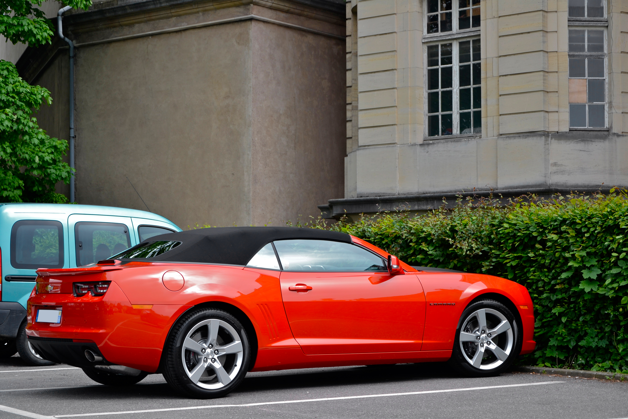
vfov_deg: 18.2
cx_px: 314
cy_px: 210
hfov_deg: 27.0
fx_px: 1308
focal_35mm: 75
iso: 100
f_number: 6.3
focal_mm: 50
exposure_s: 1/160
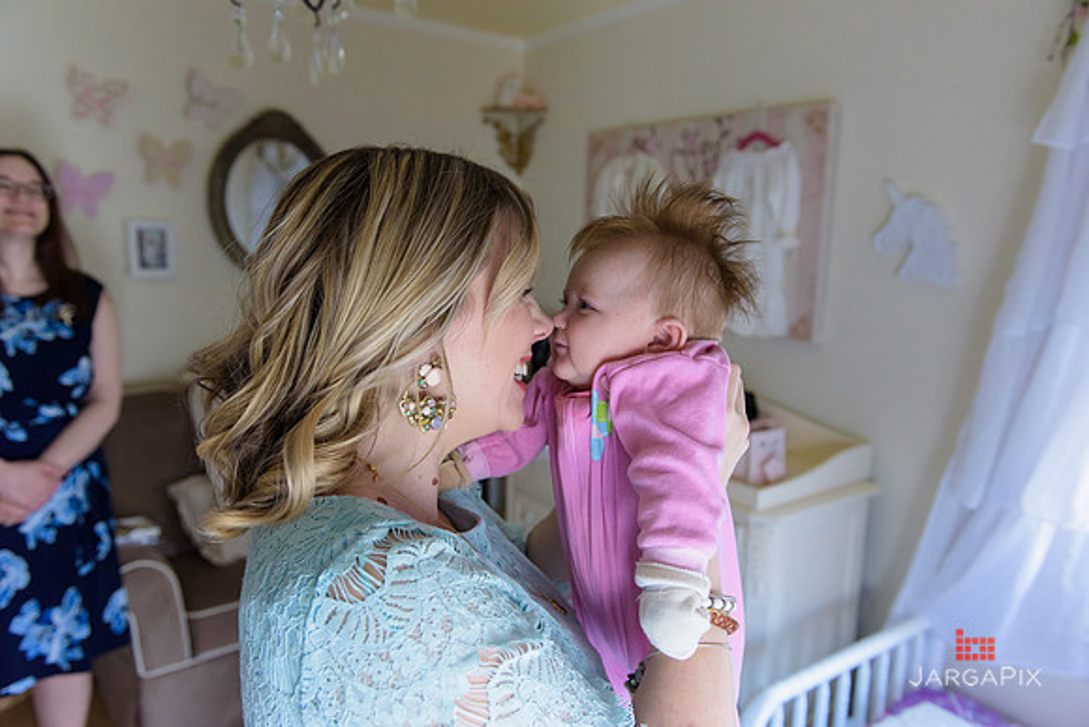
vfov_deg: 48.0
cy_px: 364
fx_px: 817
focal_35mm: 27
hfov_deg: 67.4
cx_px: 544
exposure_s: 1/200
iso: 1600
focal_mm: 27
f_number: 3.2
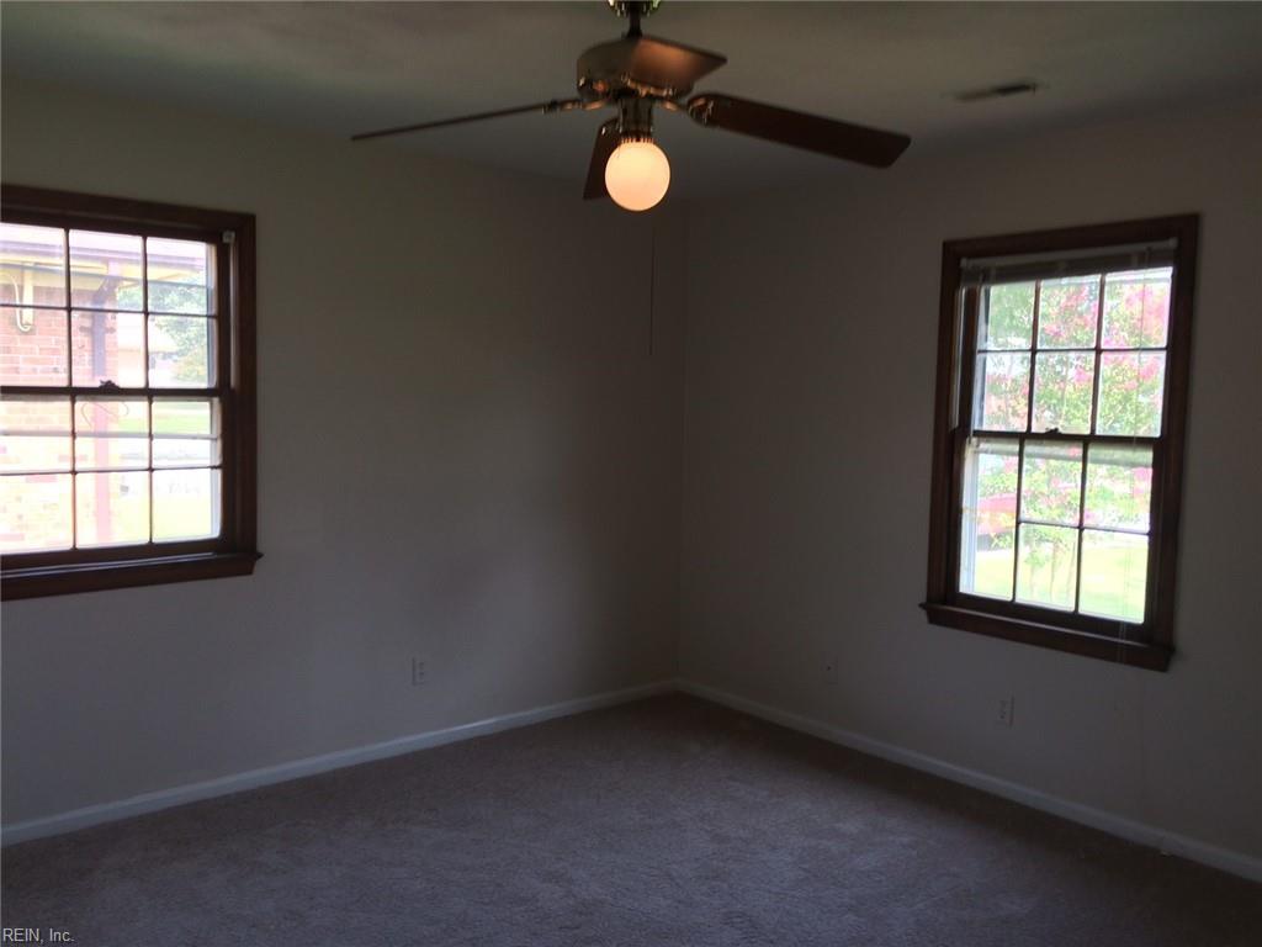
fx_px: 1057
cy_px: 474
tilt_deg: -6.7
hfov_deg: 61.7
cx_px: 631
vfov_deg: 48.2
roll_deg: +0.1
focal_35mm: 29
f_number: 2.2
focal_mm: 4.15
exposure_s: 1/60
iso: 32
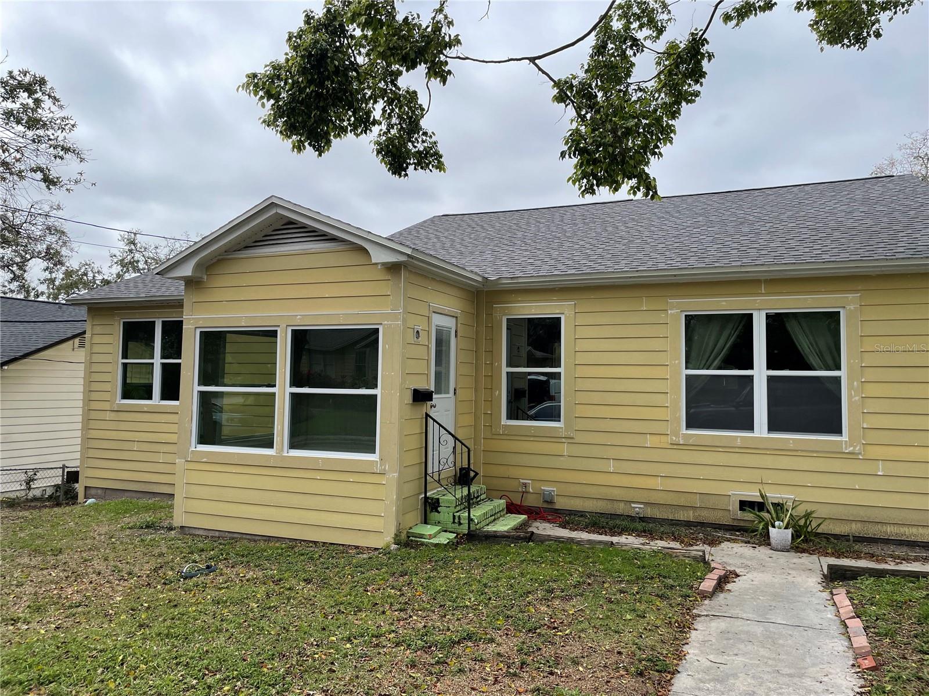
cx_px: 464
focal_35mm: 26
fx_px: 698
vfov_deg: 53.1
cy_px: 348
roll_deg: -0.5
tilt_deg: +3.2
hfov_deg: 67.3
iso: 32
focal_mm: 4.2
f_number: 1.6
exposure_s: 1/3731
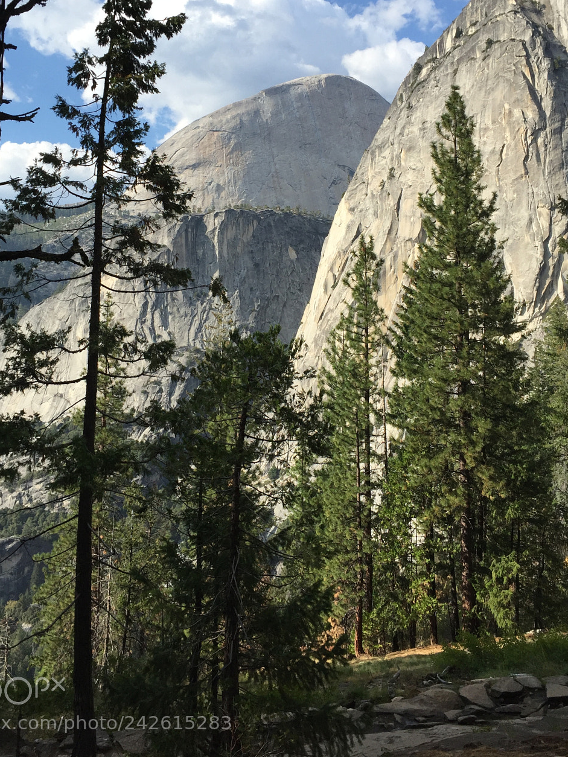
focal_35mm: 37
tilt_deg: +5.2
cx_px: 278
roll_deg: +0.8
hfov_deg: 38.7
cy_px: 287
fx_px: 809
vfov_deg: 49.7
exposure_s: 1/1582
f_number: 2.2
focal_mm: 4.15
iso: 32
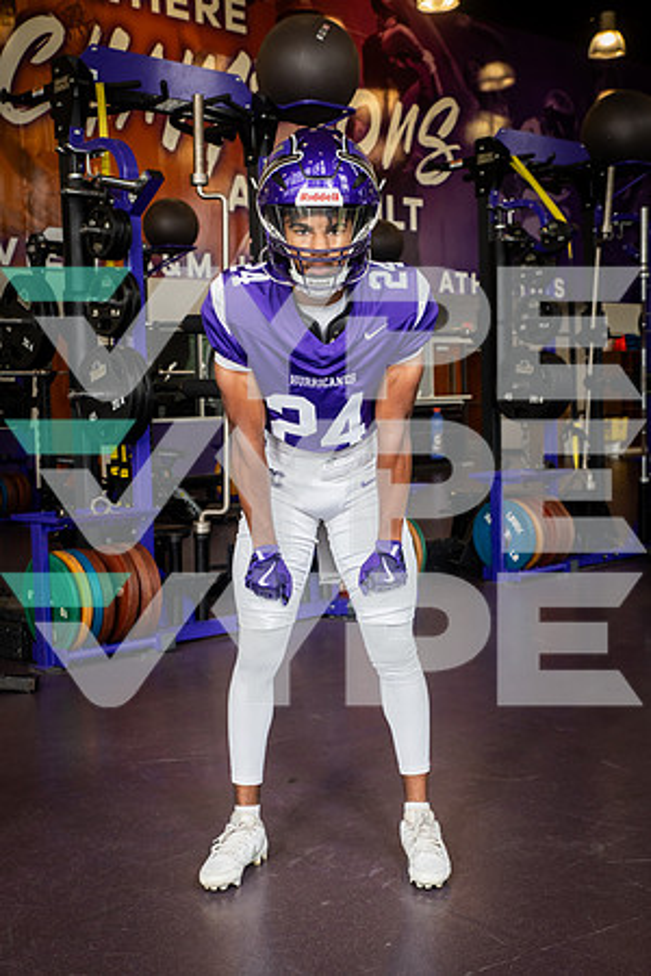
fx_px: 1248
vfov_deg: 42.7
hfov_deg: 29.2
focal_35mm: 46
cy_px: 488
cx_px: 326
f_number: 7.1
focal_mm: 46
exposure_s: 1/250
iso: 800
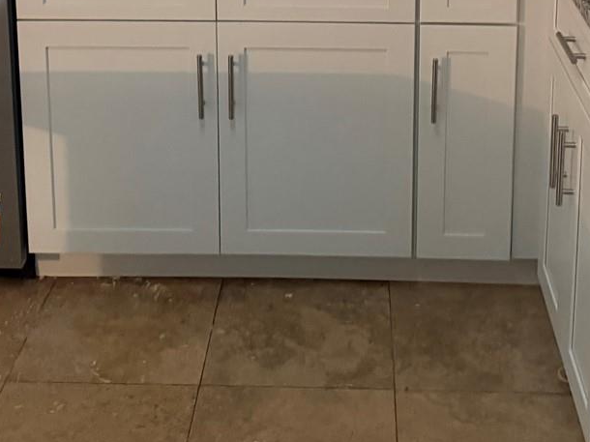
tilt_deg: -13.0
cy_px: -112
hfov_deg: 30.7
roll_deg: +0.1
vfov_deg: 21.3
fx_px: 1073
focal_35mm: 63
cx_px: 337
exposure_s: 1/30
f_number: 1.78
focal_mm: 6.76
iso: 1000
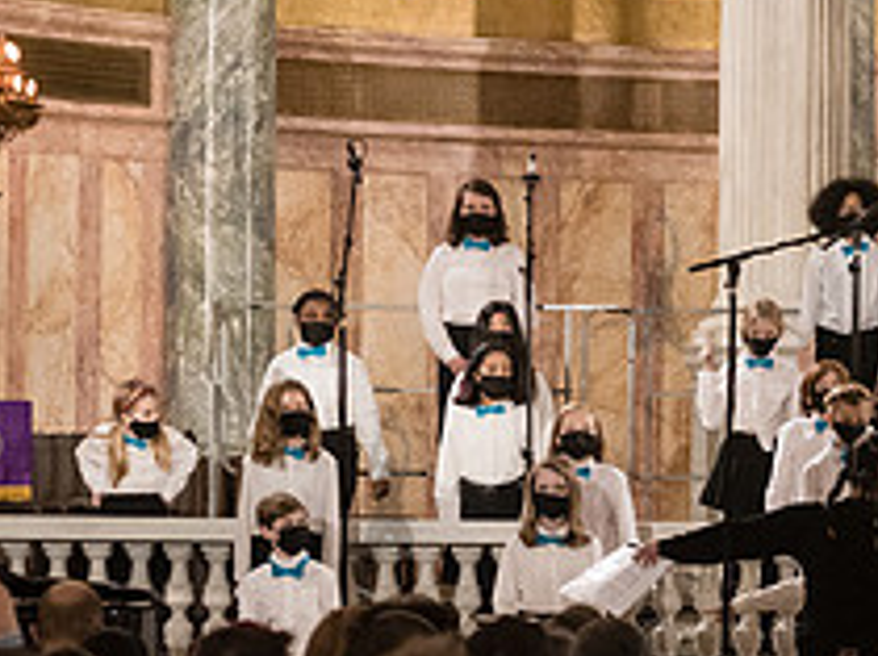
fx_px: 5574
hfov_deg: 8.8
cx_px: 1196
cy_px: 478
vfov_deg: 6.7
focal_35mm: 220
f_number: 5
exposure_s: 1/125
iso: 4000
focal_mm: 80
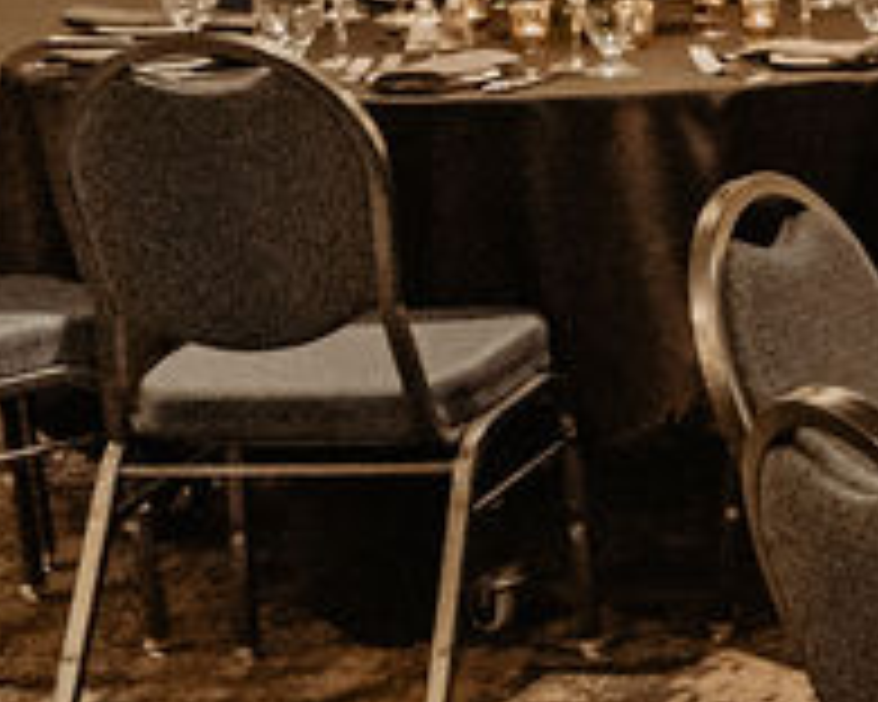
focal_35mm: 145
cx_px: 2429
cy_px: -144
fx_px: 3768
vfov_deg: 10.5
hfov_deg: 10.4
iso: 2000
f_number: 2.8
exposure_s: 1/125
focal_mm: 24
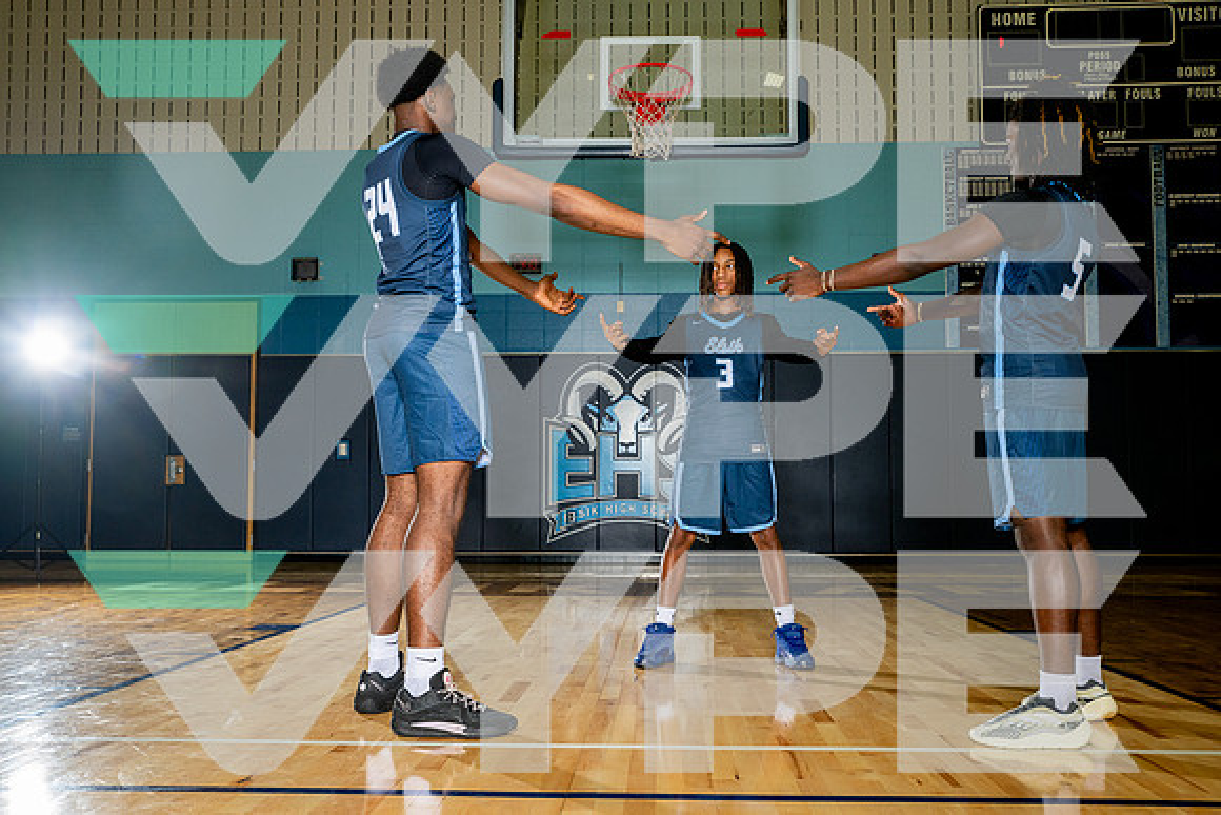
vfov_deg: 35.9
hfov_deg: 51.9
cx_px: 605
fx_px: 1256
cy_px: 405
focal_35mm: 37
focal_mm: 35
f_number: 7.1
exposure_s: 1/160
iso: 400
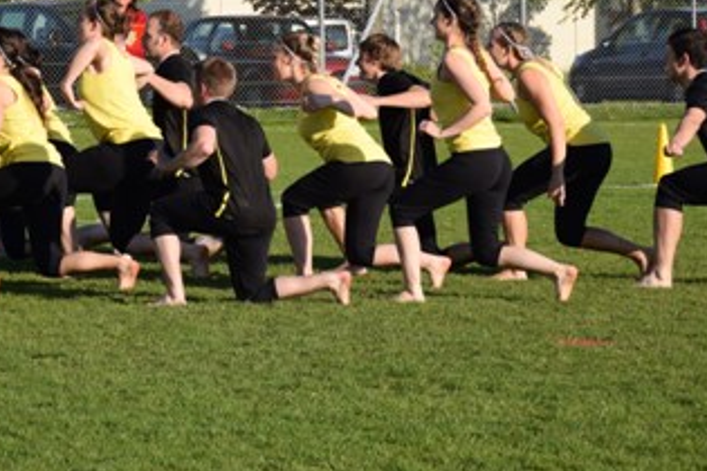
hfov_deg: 10.2
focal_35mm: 201
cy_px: 75
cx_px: 186
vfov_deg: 6.8
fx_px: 3947
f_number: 6.3
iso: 400
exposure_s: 1/1600
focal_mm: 66
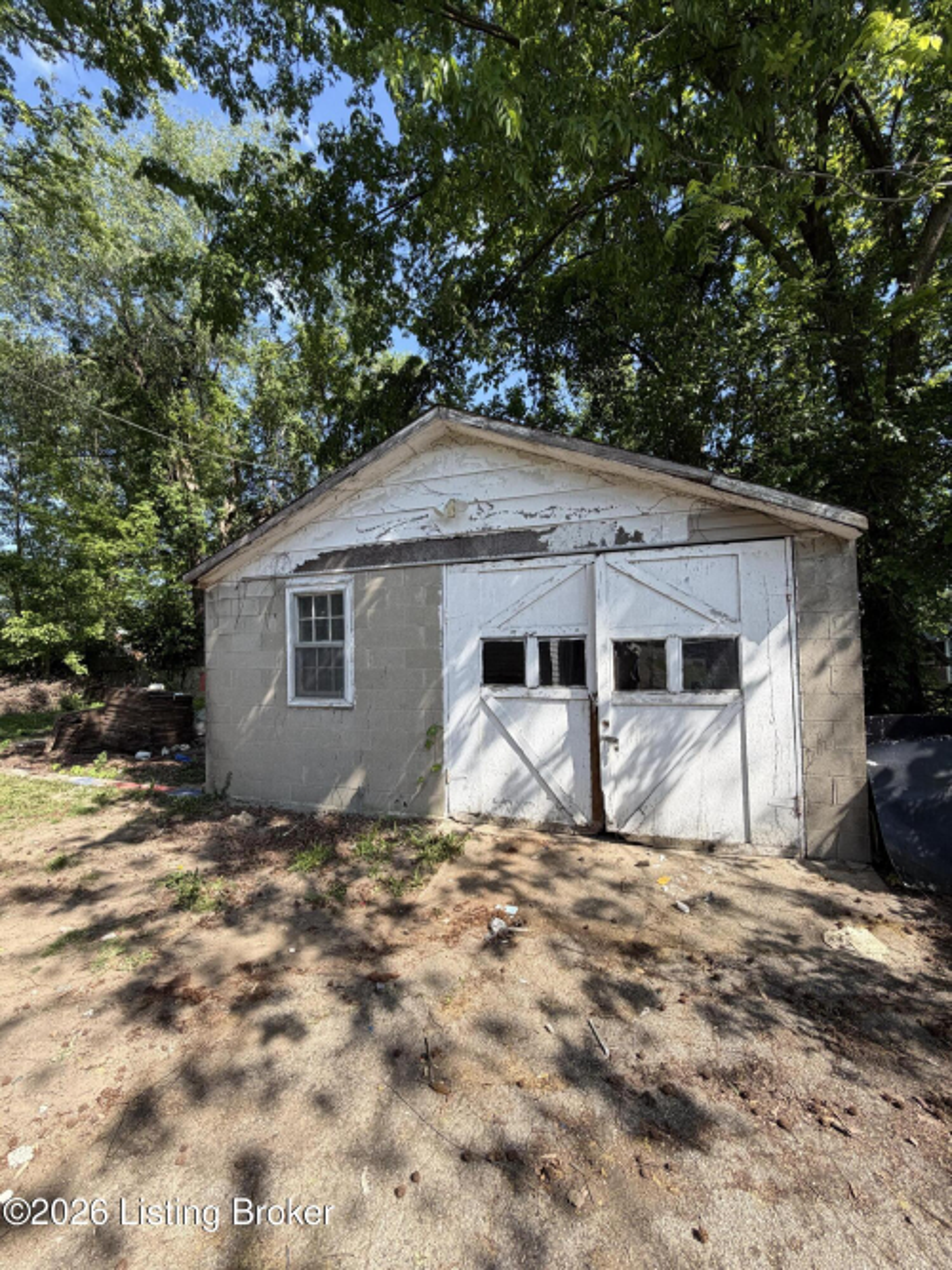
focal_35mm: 14
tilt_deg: +2.4
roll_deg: +2.1
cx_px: 476
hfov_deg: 85.7
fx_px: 514
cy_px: 635
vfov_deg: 102.1
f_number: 2.2
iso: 40
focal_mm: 2.22
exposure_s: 1/579
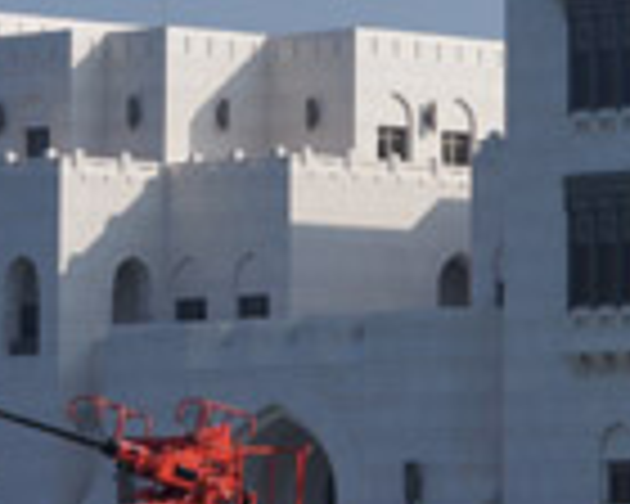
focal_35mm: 289
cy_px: 54
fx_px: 5391
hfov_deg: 6.5
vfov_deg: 5.3
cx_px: 1192
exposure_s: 1/160
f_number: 11
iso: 200
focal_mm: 45
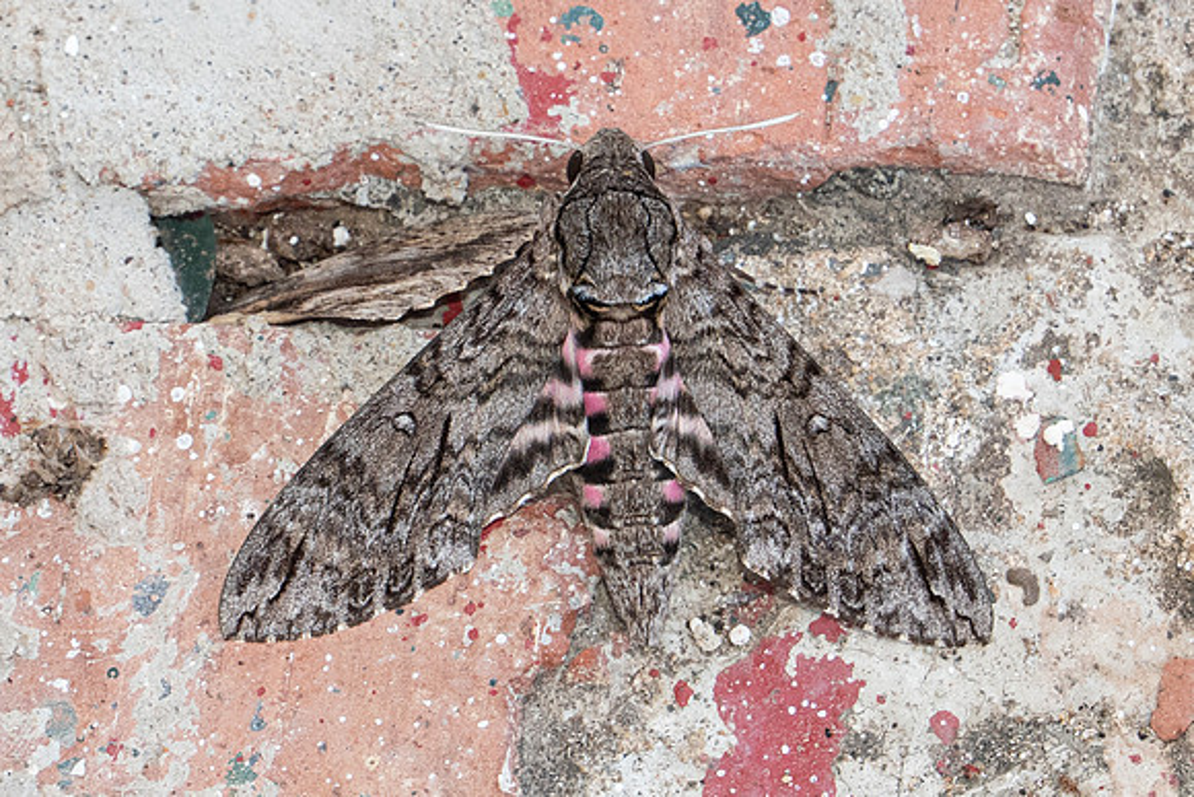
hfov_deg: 15.2
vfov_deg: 10.2
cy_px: 327
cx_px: 435
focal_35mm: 135
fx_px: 4473
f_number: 9
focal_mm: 35
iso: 800
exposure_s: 1/250
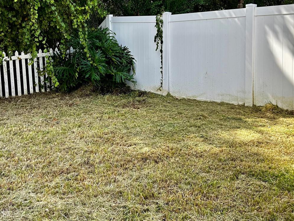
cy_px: 55
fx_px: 357
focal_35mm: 42
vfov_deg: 33.7
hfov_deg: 44.4
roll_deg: +1.7
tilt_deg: -4.3
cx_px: 108
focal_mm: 5.7
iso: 50
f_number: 1.5
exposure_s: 1/924
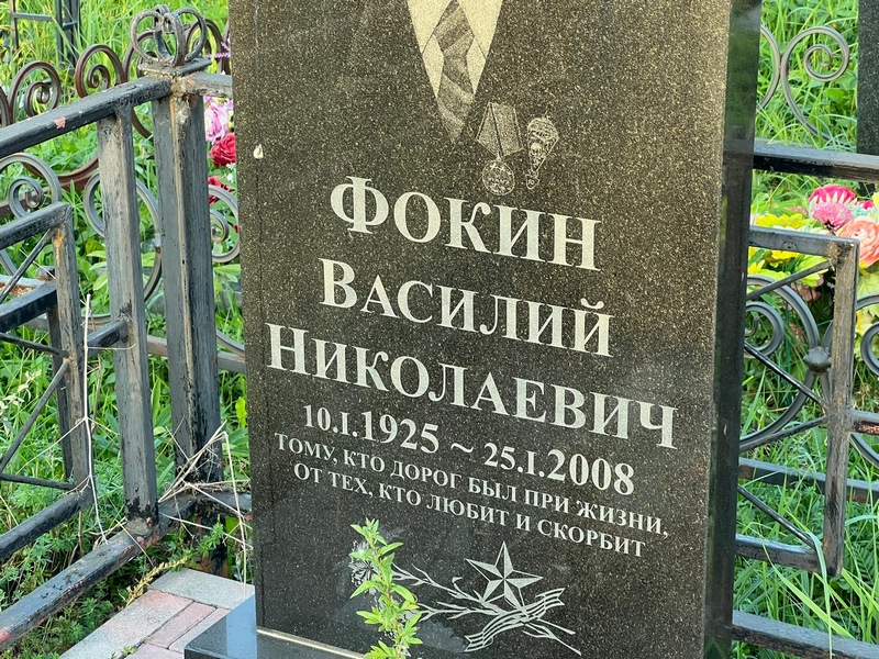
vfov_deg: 19.1
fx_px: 1955
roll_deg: -0.3
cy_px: 330
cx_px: 440
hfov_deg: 25.3
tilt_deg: -21.5
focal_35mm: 77
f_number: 2.8
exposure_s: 1/99
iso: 125
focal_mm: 9
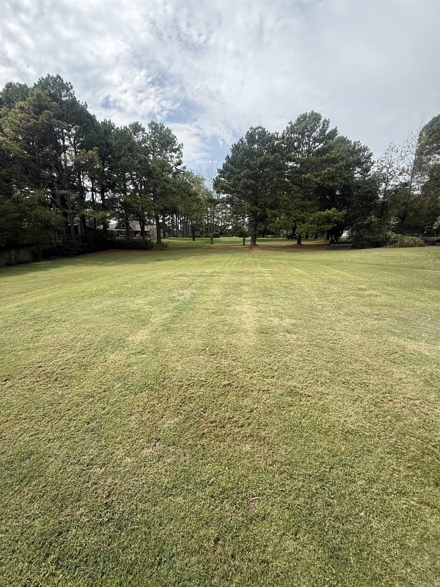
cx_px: 220
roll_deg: -1.4
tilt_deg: -13.6
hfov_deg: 85.7
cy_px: 294
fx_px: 237
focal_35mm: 14
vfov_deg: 102.1
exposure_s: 1/1534
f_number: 2.2
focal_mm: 2.22
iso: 64
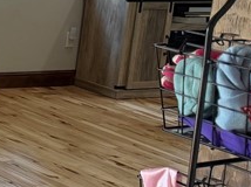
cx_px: -334
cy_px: 2
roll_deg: -2.1
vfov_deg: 12.7
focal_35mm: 115
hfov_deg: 13.2
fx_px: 833
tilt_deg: -8.6
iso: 160
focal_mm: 6.76
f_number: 1.78
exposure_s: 1/60
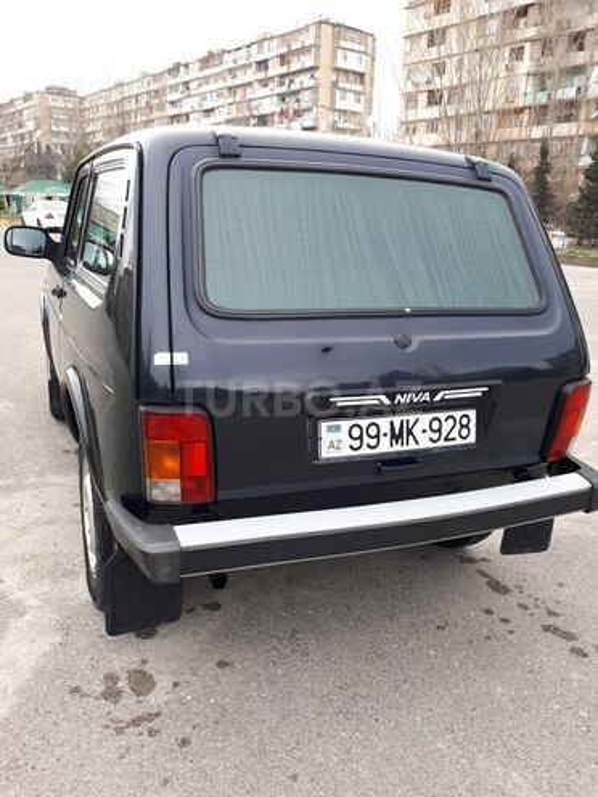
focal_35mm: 27
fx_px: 622
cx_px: 299
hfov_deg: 51.4
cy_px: 398
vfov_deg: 65.3
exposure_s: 1/33
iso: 64
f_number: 1.9
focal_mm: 3.6
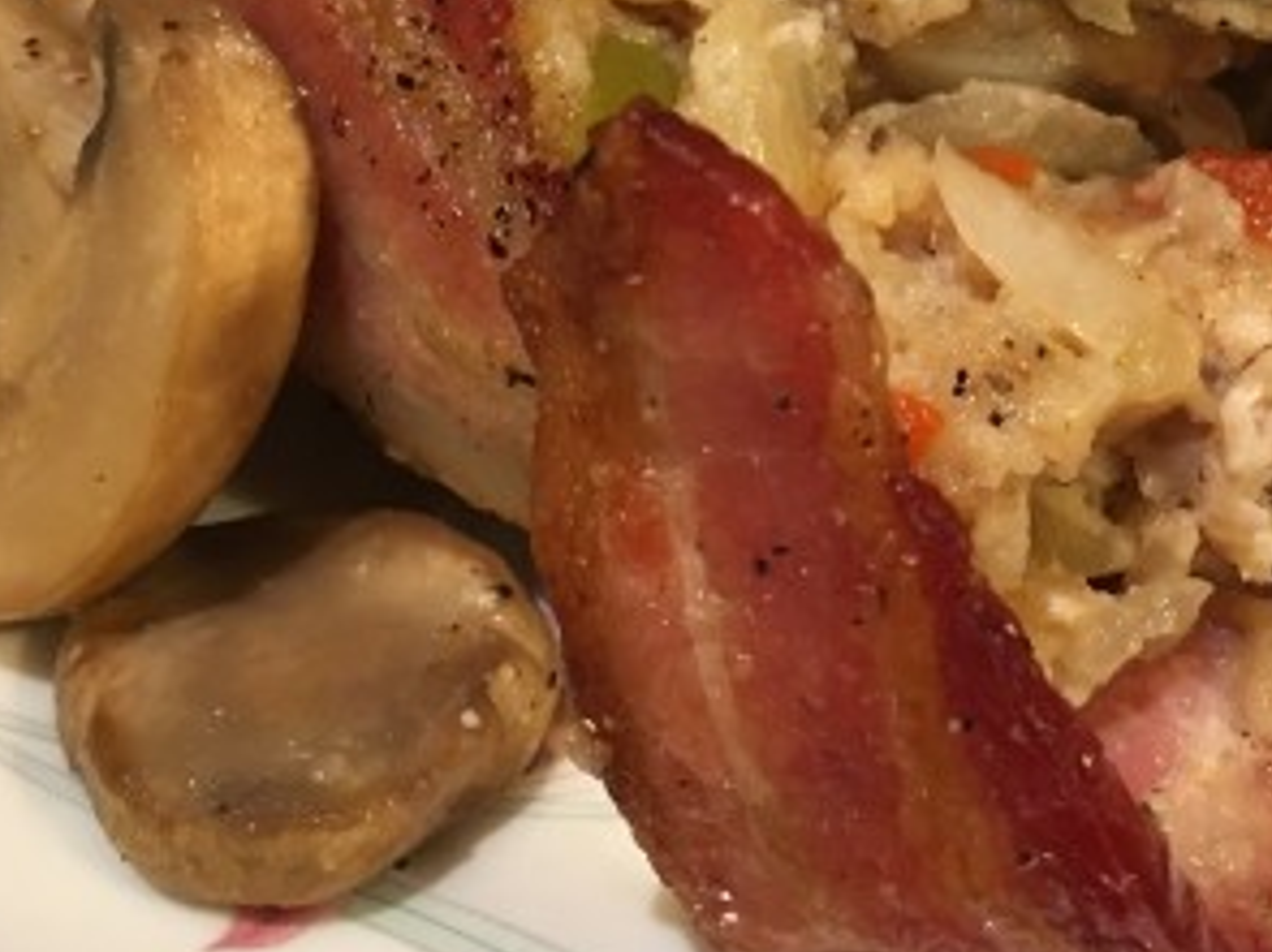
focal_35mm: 59
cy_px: 82
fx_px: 2167
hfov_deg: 31.8
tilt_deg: -50.7
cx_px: 1031
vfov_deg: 24.1
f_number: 2.2
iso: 160
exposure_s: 1/30
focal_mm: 4.15
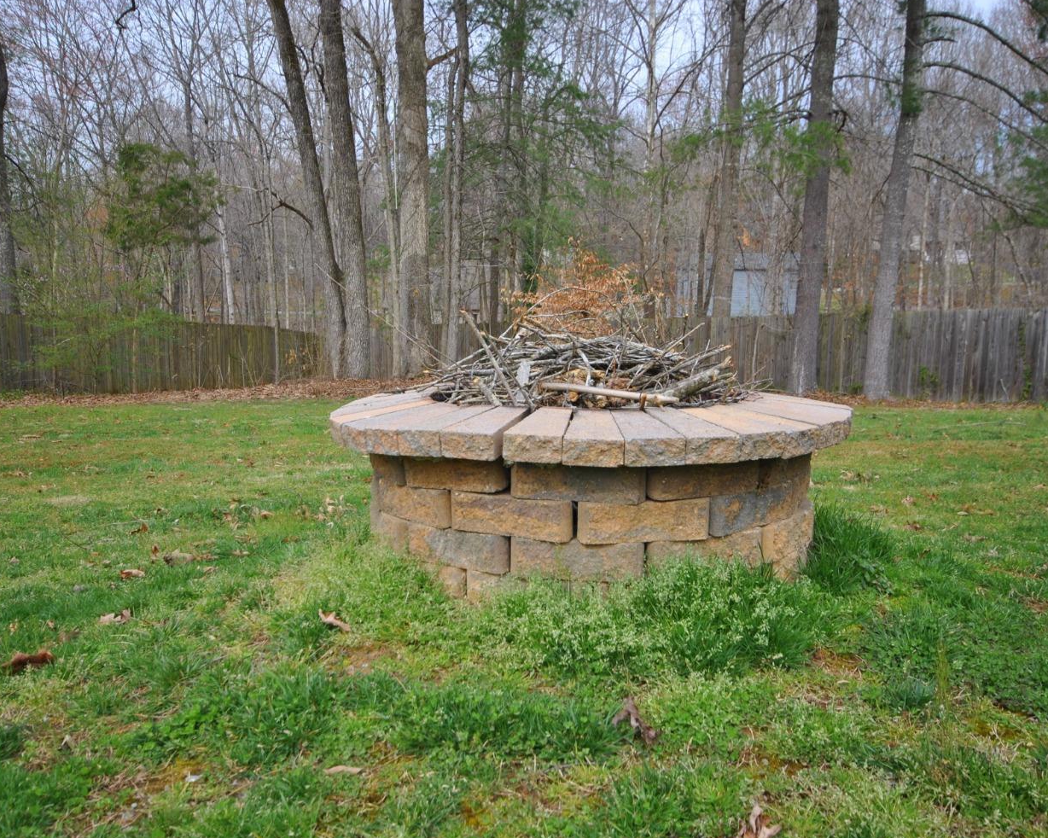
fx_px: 961
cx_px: 519
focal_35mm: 31
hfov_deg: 57.2
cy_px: 418
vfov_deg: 47.1
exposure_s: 1/160
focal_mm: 18
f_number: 6.3
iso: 100
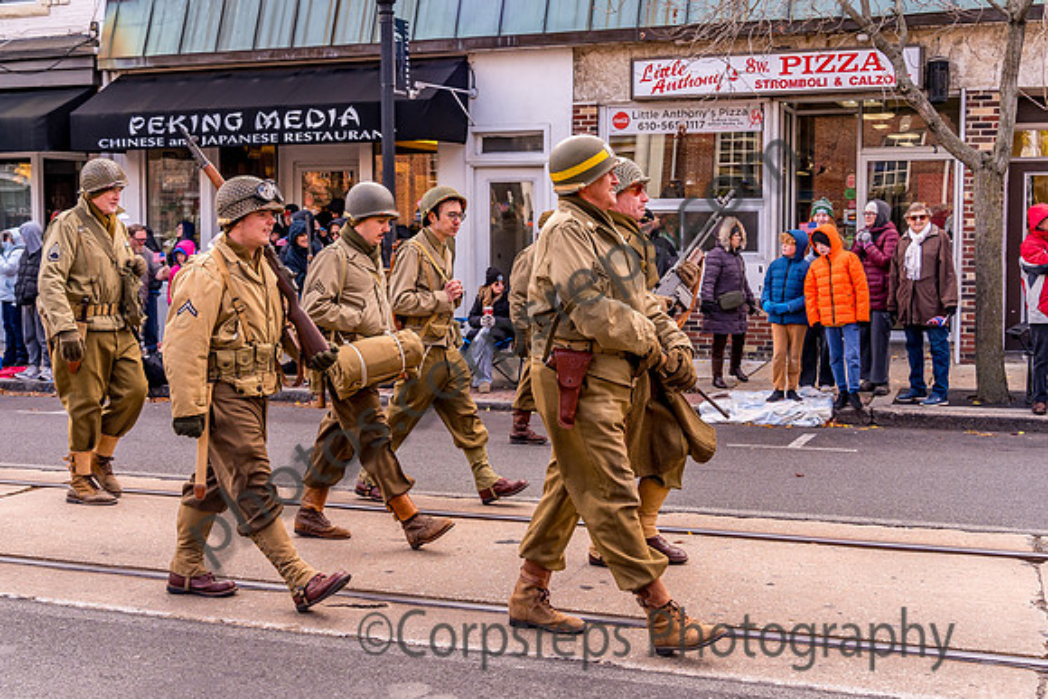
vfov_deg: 29.8
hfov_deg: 43.5
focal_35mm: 45
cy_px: 315
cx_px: 472
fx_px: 1312
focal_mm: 41
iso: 800
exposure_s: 1/400
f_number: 6.3
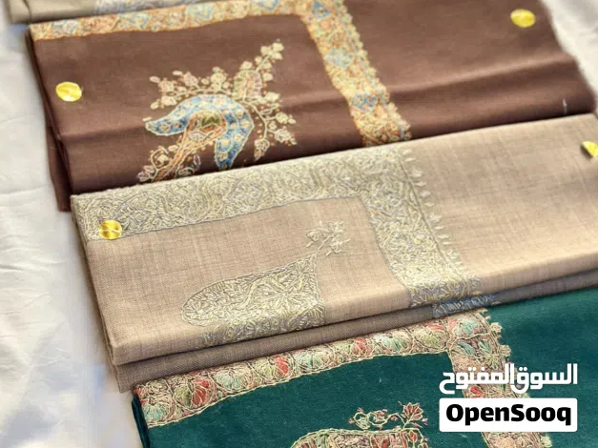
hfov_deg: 38.9
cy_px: 226
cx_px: 296
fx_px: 846
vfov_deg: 29.7
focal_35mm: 49
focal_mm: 6.86
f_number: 1.78
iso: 200
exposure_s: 1/50
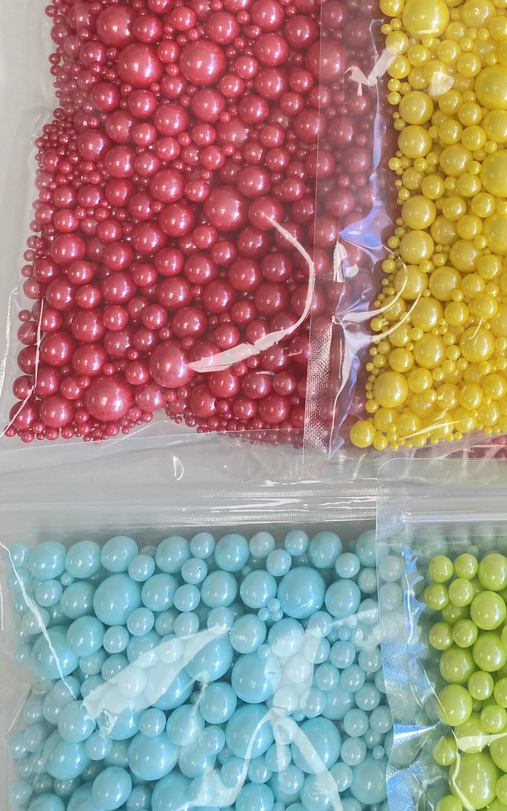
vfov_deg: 41.4
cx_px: 496
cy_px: 147
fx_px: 1017
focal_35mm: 46
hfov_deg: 26.6
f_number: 1.8
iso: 100
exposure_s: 1/121
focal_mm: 4.25
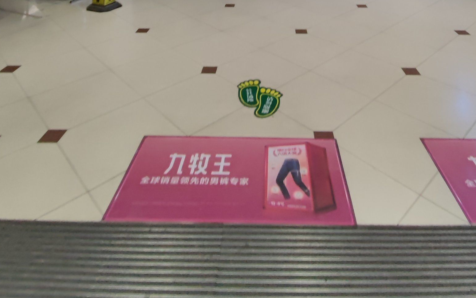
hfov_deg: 66.3
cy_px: -111
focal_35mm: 28
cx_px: 262
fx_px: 363
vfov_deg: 31.4
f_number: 2.2
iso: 98
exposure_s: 1/100
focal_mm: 1.65
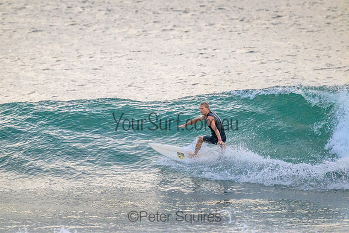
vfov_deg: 1.7
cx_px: 174
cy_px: 116
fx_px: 7757
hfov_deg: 2.6
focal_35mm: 800
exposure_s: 1/2000
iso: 8000
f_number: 11
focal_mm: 800
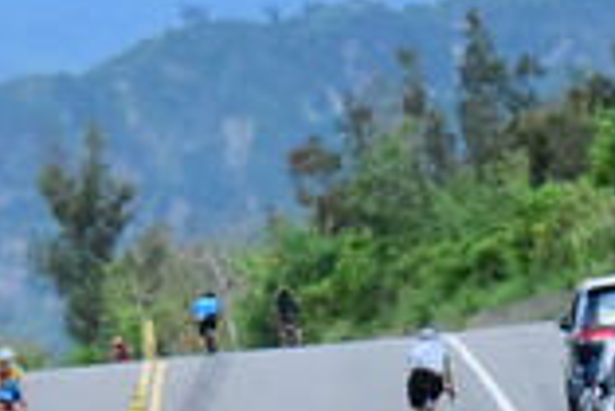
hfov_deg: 3.1
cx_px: 208
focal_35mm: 669
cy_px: 620
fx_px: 11439
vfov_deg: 2.1
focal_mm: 135
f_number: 13
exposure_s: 1/2500
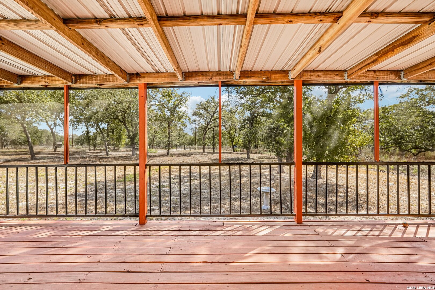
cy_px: 145
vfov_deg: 73.7
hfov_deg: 96.7
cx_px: 218
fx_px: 193
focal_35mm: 16
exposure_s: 1/30
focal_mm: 16
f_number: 8
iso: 100
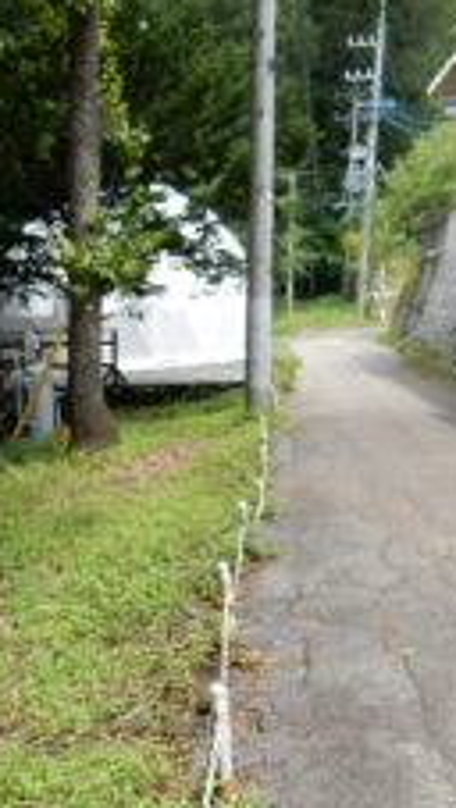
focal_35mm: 48
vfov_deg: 40.3
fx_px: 1030
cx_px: 43
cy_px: 698
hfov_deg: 24.2
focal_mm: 4.5
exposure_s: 1/320
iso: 125
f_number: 3.7
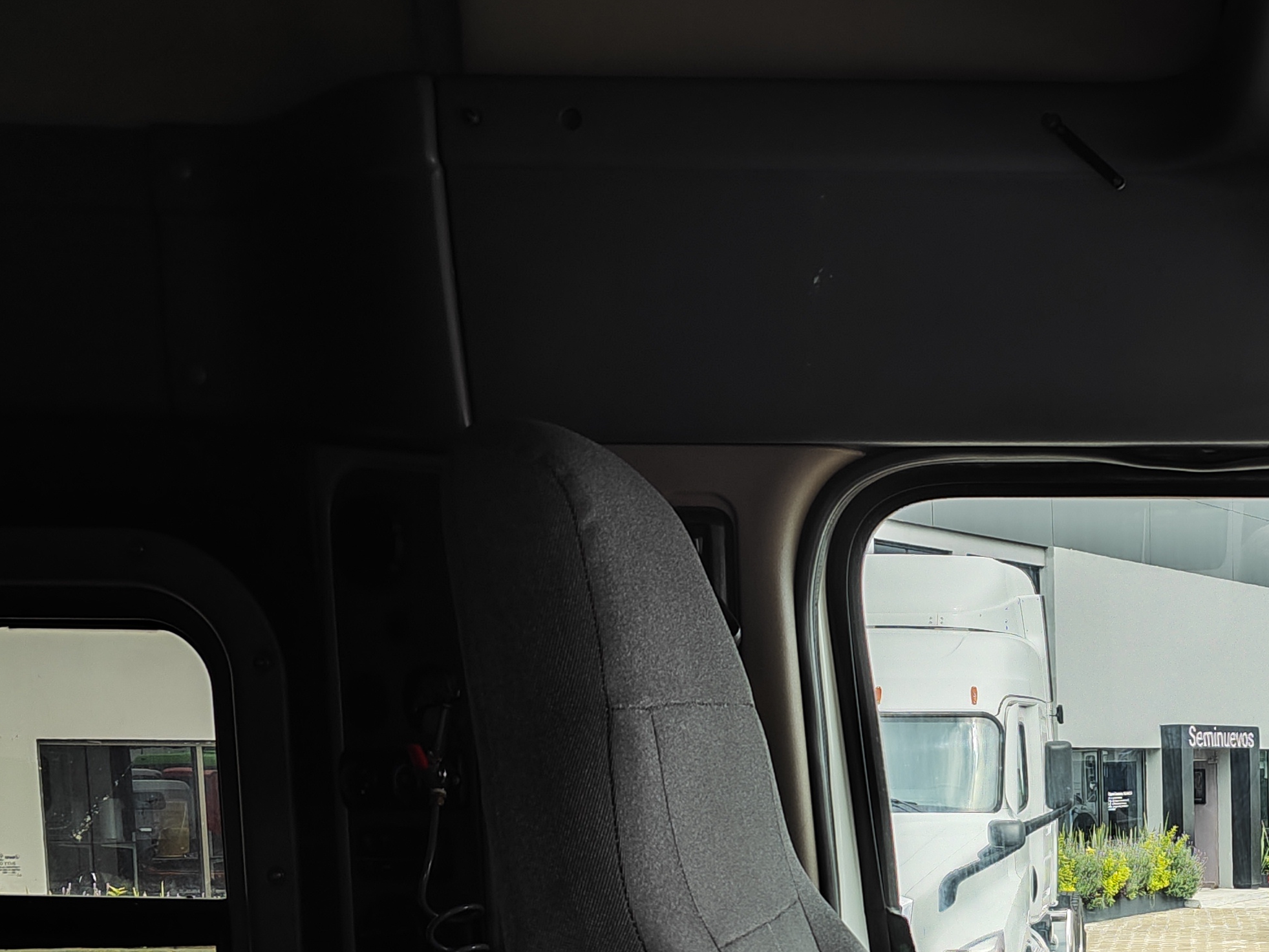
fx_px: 1760
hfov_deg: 35.7
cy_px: 923
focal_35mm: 48
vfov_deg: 28.6
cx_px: 1275
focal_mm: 5.43
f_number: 1.8
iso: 80
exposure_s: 1/120
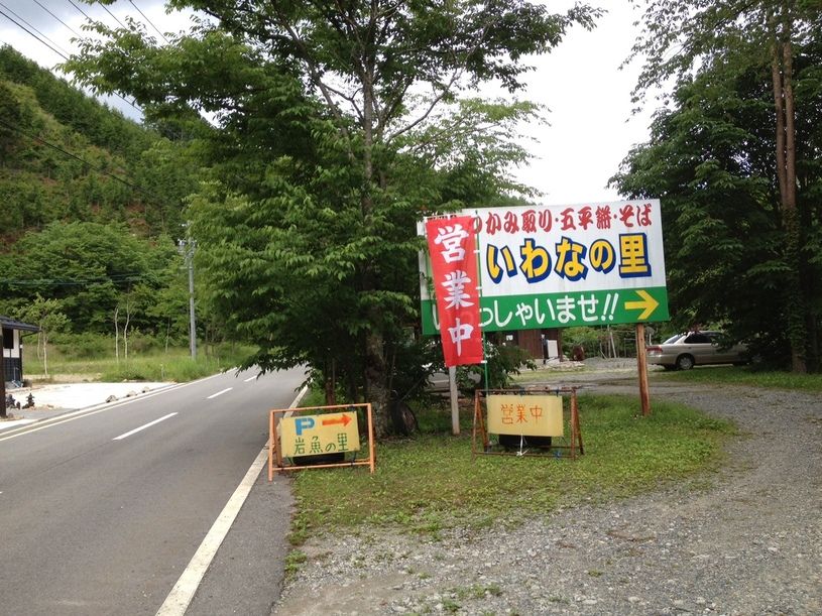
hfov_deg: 52.6
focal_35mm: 35
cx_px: 411
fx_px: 831
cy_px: 308
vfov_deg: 40.7
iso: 80
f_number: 2.4
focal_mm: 4.28
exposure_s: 1/525
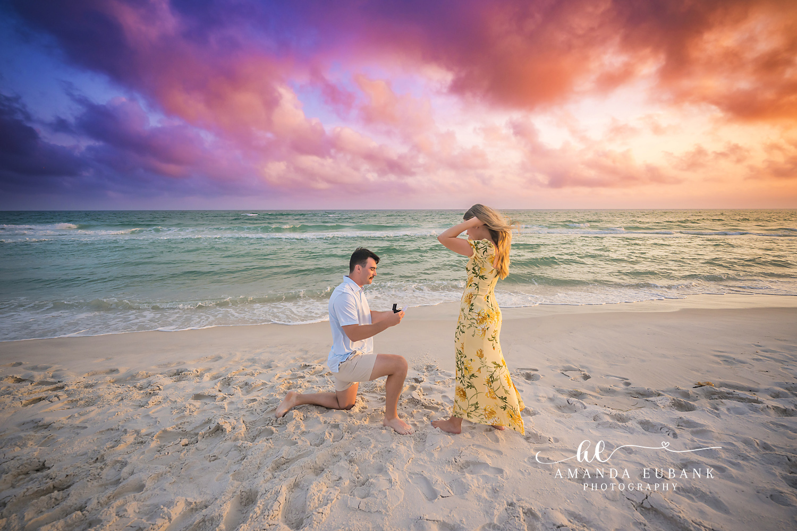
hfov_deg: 104.3
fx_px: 310
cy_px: 266
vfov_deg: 81.2
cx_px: 398
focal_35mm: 14
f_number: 2.8
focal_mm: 14
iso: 400
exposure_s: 1/2000
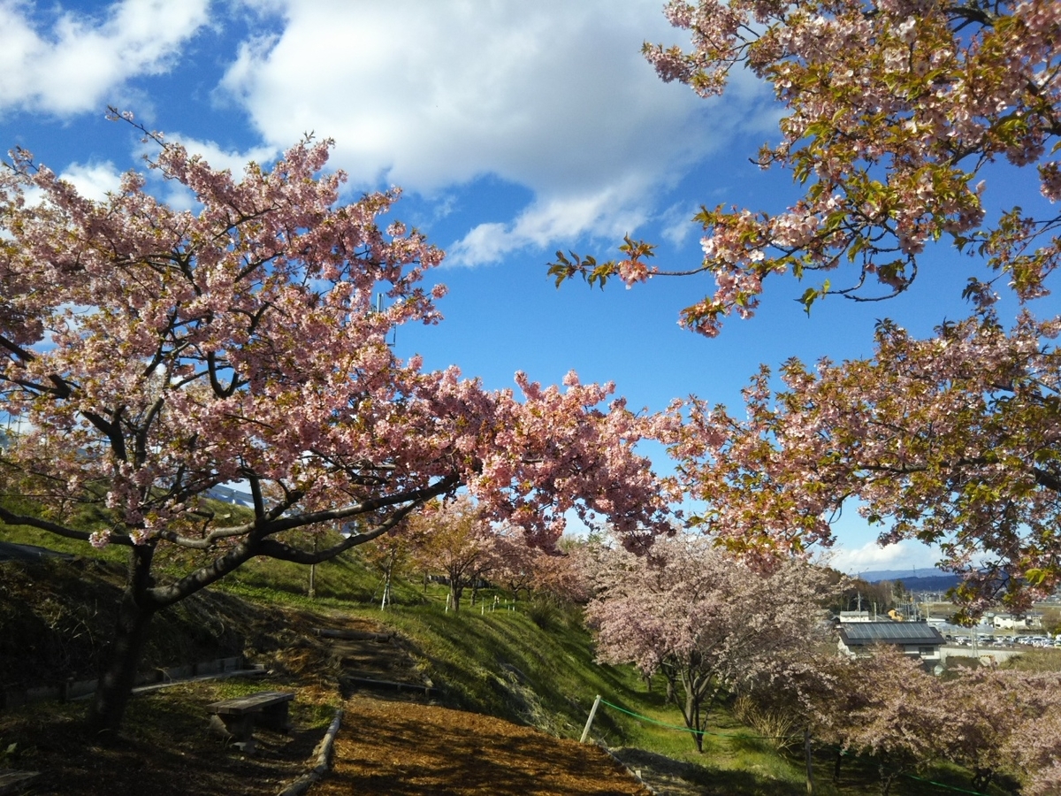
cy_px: 398
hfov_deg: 60.0
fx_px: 920
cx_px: 530
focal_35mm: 30
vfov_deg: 46.8
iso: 25
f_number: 2.2
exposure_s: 1/1080
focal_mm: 4
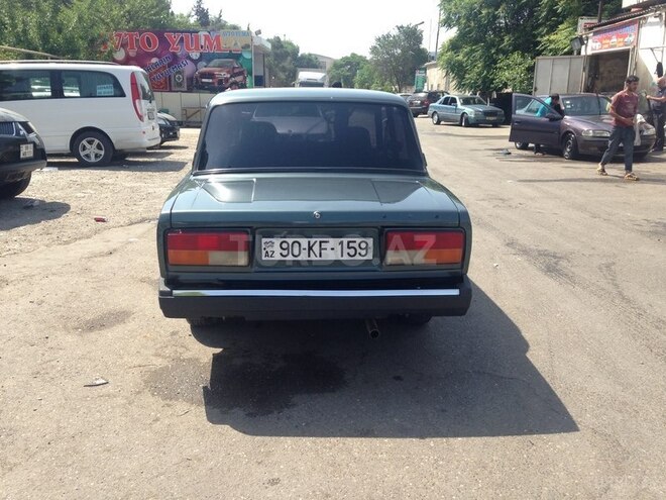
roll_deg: -1.7
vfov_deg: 42.9
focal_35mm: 33
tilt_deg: -14.2
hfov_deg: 55.4
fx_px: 635
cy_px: 250
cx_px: 333
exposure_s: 1/661
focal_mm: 4.12
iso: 50
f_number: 2.4
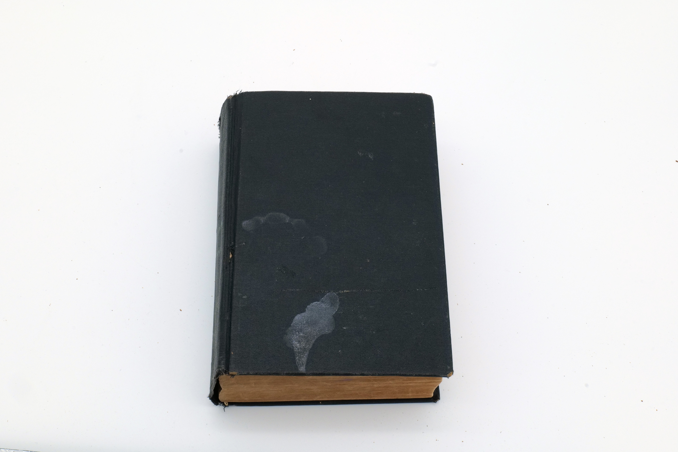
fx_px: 942
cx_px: 339
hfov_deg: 39.6
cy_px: 226
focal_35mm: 50
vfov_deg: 27.0
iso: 2000
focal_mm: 50
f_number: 22
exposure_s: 1/80
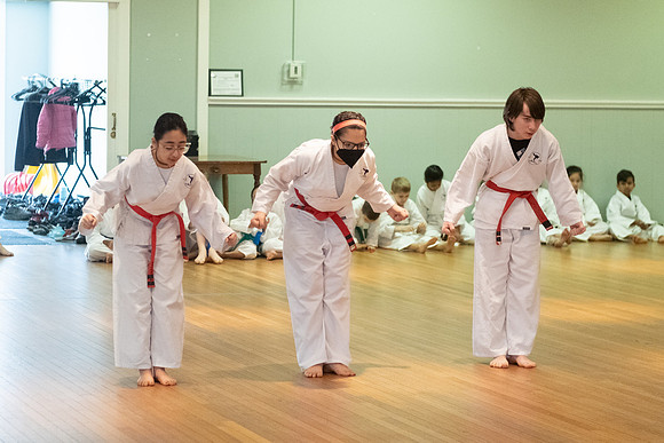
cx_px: 326
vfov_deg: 12.1
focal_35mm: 113
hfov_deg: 18.1
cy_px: 205
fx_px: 2085
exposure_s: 1/500
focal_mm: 50
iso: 3200
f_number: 2
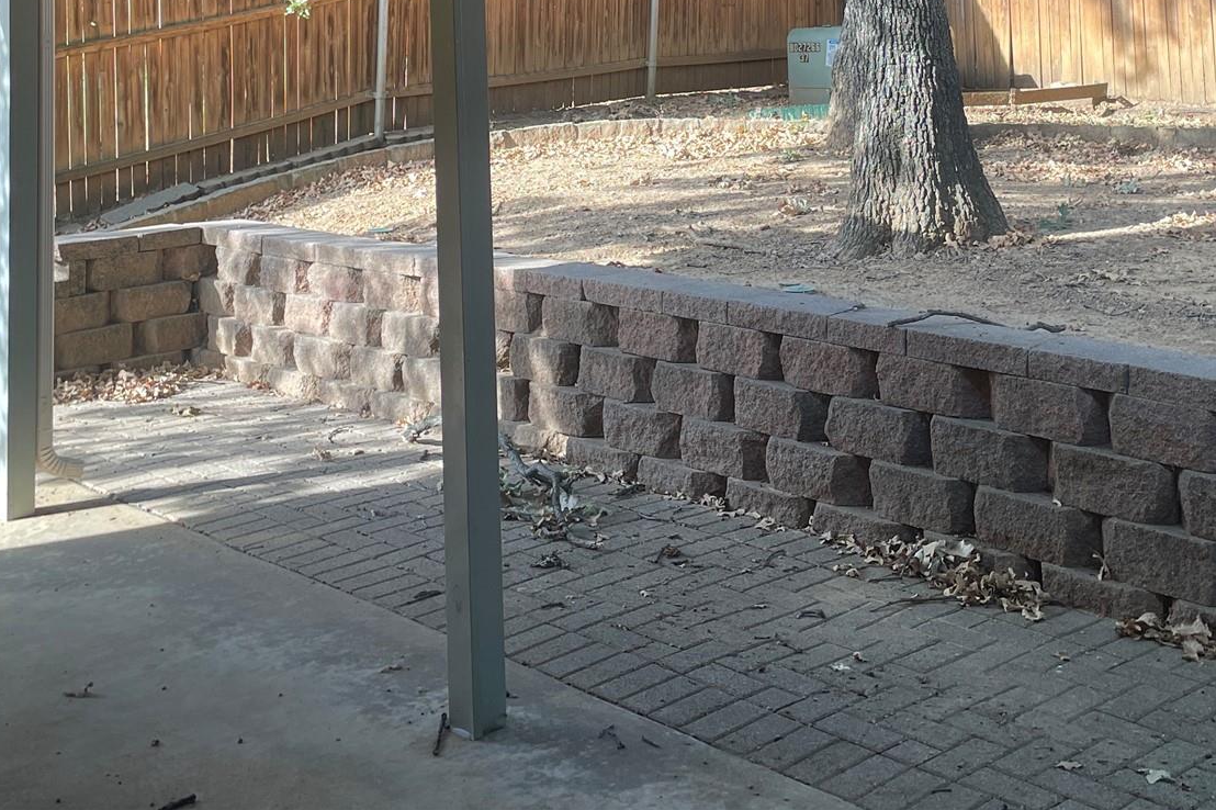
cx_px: 725
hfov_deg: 39.5
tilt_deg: +2.7
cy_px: -32
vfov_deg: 25.4
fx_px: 1688
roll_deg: +1.2
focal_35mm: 50
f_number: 1.6
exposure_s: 1/154
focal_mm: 4.2
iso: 32
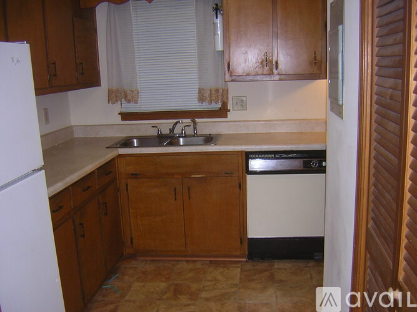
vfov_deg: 39.6
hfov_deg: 51.4
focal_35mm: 36
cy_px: 156
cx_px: 208
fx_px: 434
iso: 128
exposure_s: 1/60.1
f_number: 2.6
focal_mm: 4.7
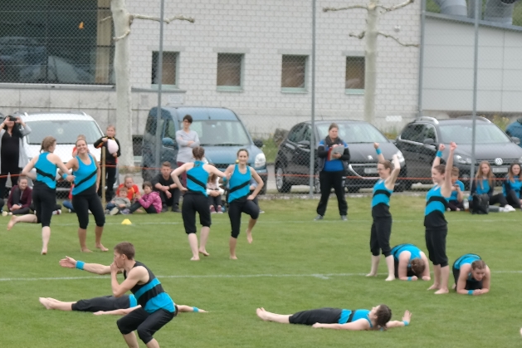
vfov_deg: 7.0
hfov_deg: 10.4
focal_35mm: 196
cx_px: 56
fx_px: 2841
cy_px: 275
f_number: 4.5
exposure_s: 1/200
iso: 100
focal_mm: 50
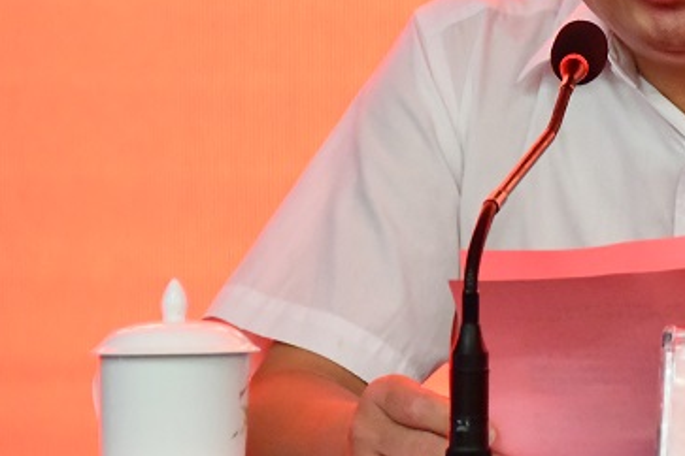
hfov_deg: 3.6
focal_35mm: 565
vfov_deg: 2.4
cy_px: 51
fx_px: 10750
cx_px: 804
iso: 9000
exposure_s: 1/125
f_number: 5.6
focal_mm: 190
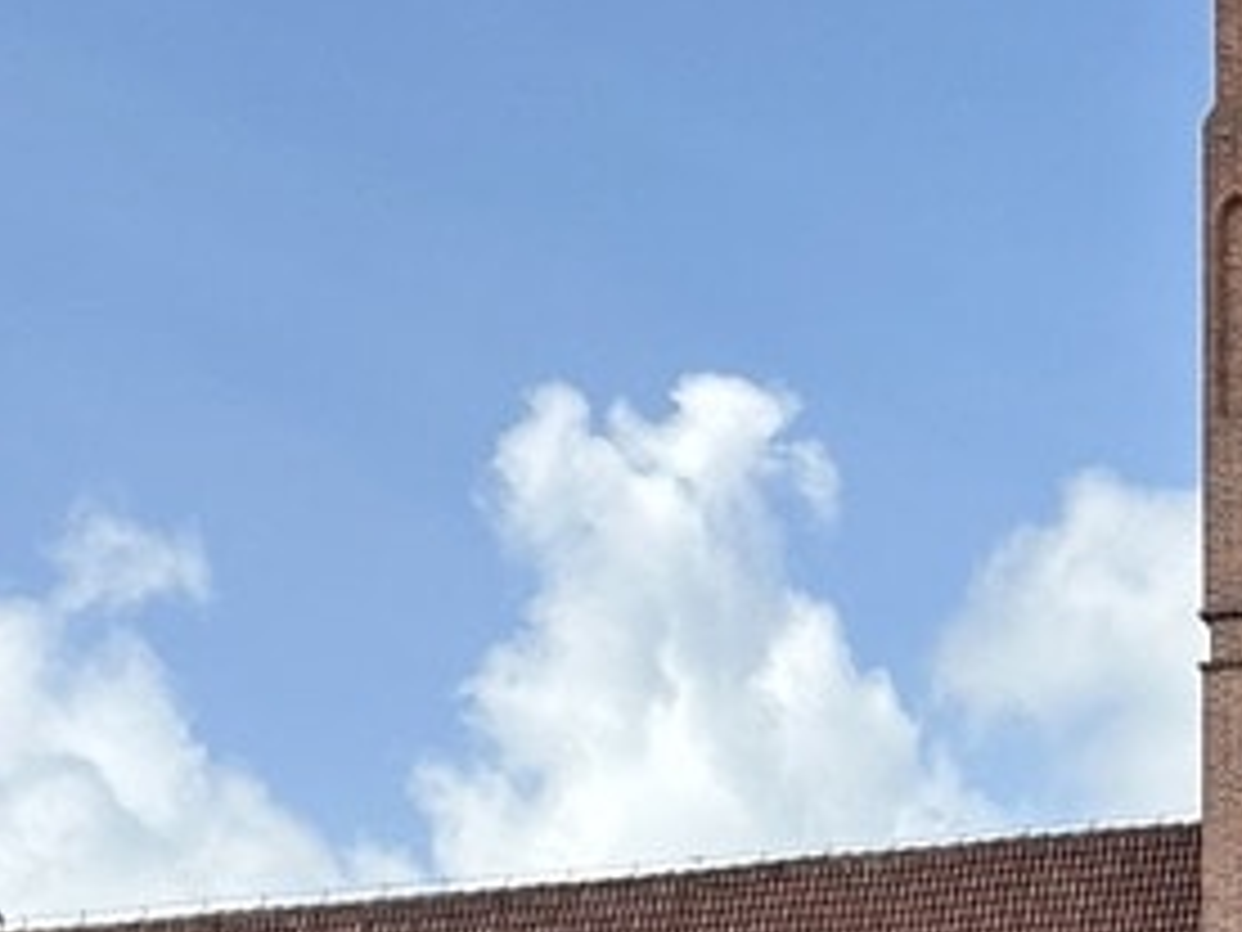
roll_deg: -0.7
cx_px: 788
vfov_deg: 6.6
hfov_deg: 8.9
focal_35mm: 223
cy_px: 1270
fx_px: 8001
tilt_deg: +14.8
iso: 64
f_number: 1.78
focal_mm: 6.86
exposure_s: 1/3472
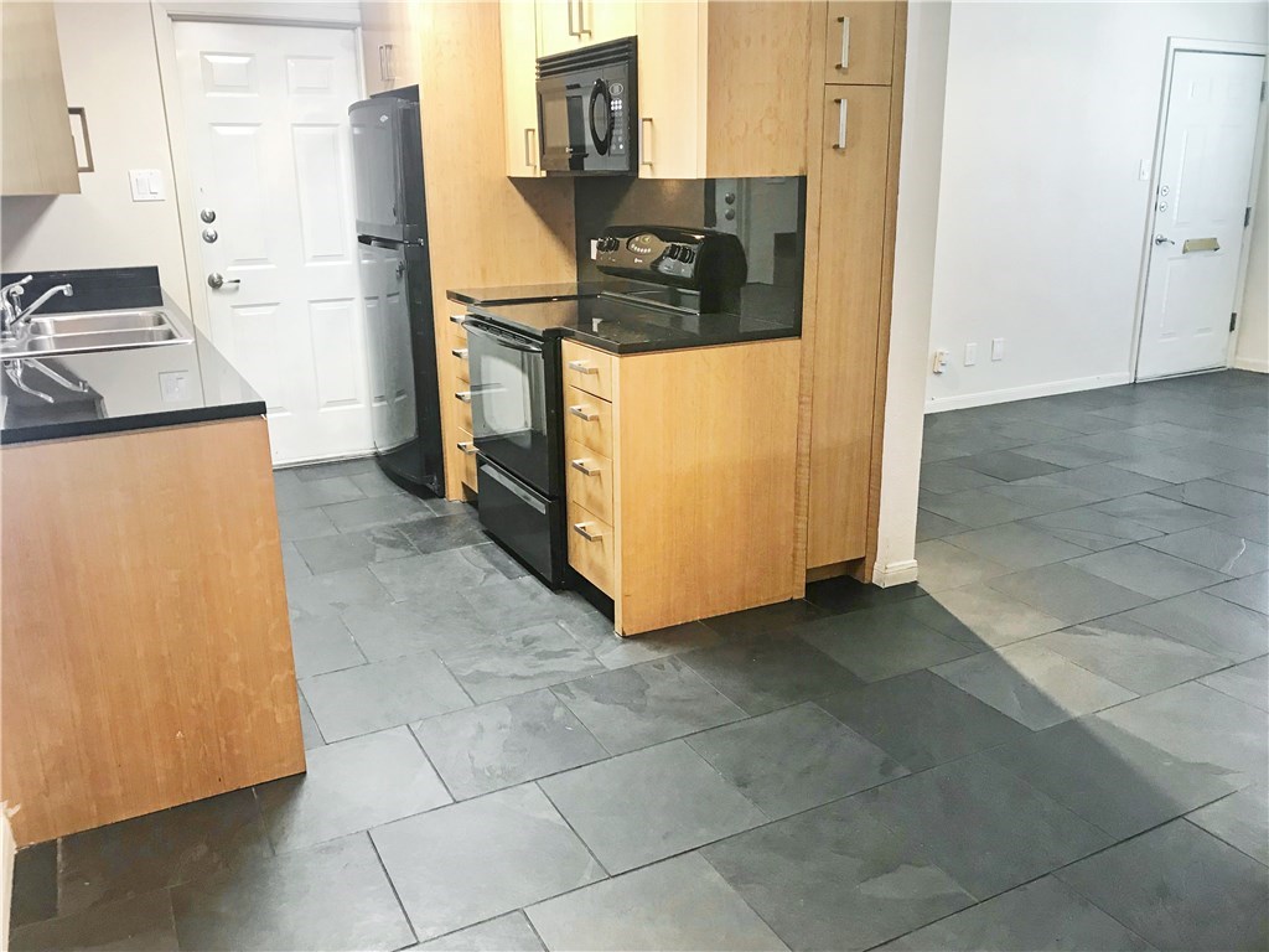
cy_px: 476
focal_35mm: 28
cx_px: 634
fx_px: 1026
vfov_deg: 49.7
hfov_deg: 63.4
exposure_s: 1/17
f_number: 1.8
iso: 40
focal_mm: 3.99
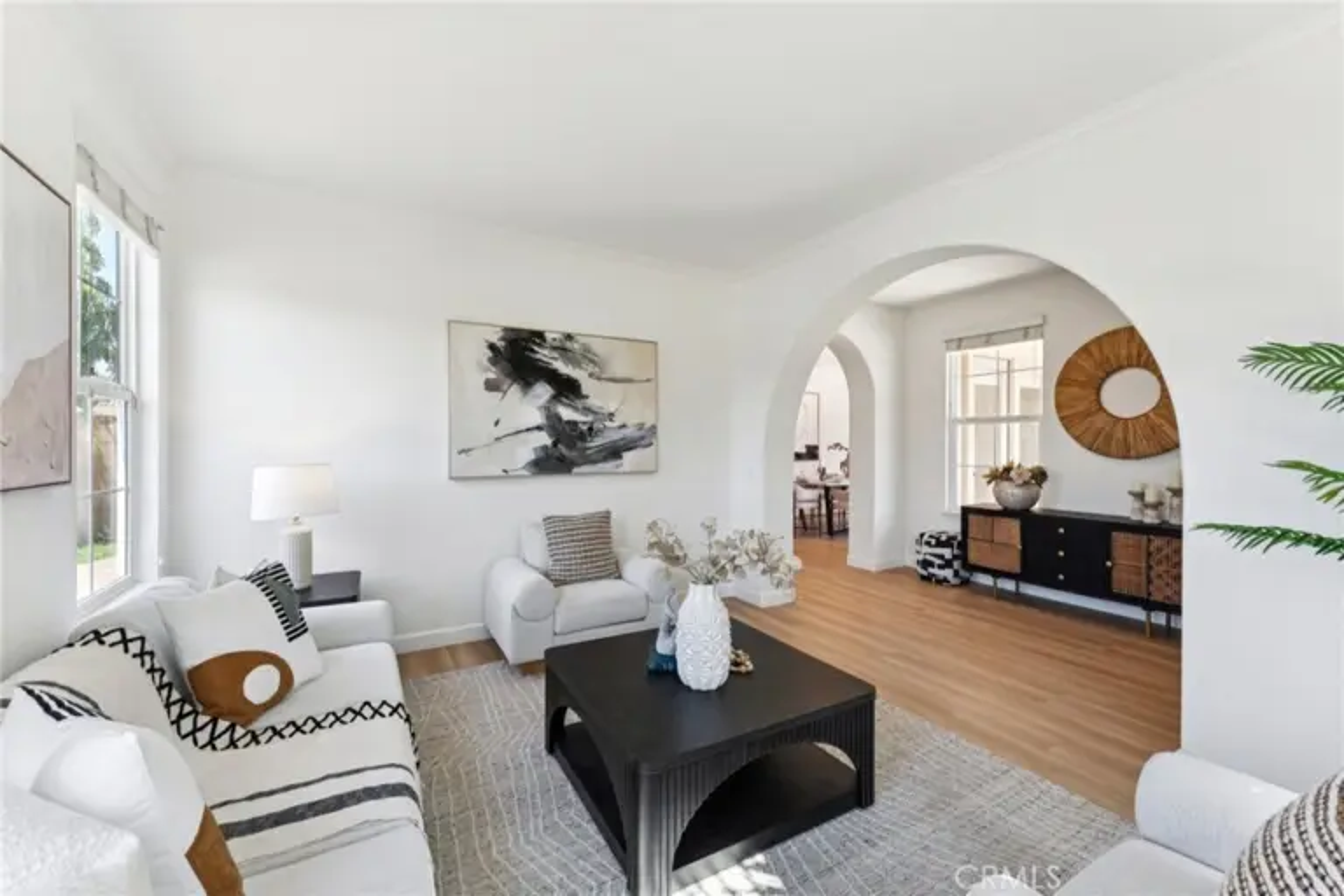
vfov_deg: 81.2
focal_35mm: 14
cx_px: 672
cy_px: 448
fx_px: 523
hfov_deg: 104.3
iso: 320
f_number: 8
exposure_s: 1/60
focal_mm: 14
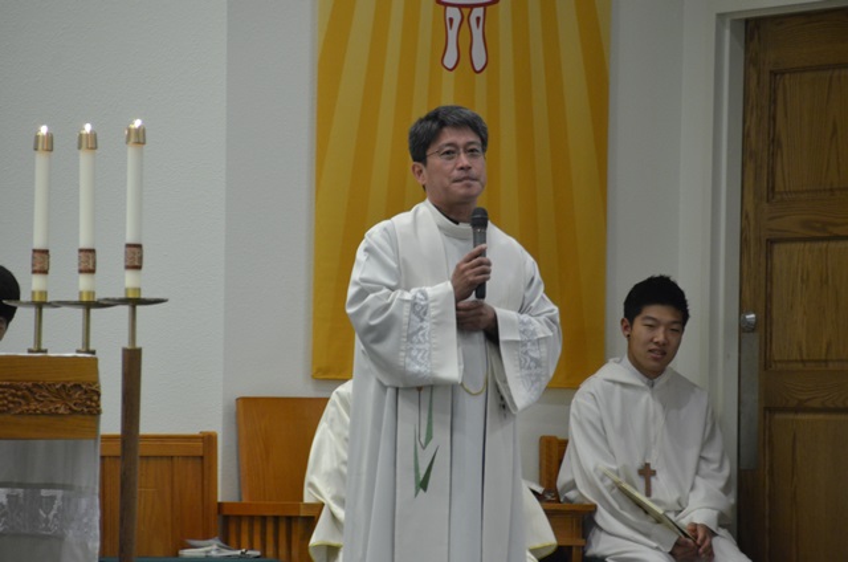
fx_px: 7053
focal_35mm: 300
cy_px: 281
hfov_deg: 6.9
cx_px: 424
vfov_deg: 4.6
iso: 1600
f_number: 5.6
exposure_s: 1/30
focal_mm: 200
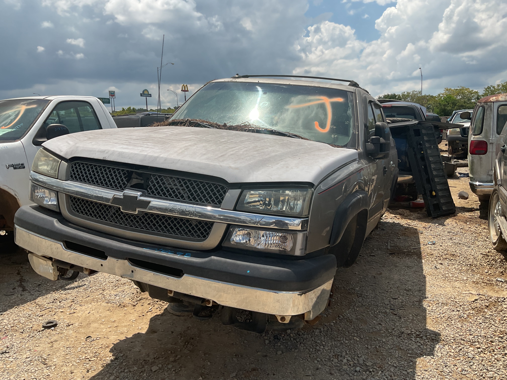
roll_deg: +2.9
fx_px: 425
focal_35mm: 29
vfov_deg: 48.2
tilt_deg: -8.9
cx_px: 254
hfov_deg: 61.7
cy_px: 190
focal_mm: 3
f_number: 1.8
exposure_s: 1/3125
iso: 16
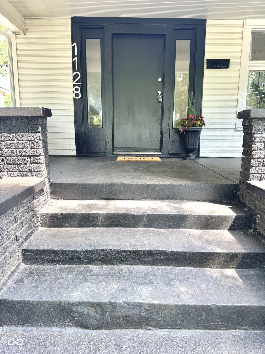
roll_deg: -0.8
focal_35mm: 24
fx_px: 245
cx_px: 132
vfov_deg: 71.6
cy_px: 177
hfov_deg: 56.8
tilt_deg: -10.4
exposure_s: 1/121
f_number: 1.78
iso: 80
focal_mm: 6.76
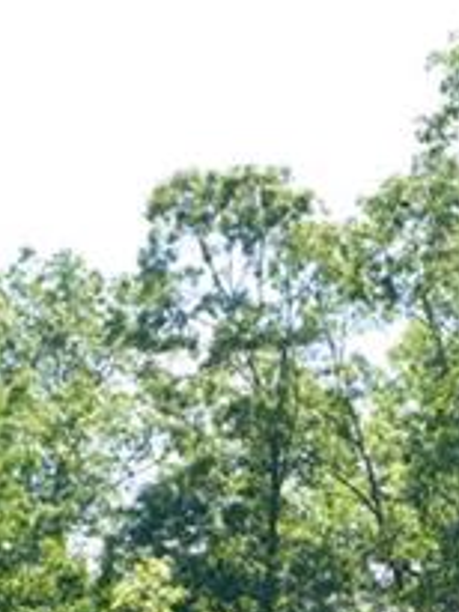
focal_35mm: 168
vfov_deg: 11.2
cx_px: 805
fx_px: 2967
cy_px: 1005
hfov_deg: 8.5
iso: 640
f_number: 8
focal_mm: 35
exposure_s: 1/500
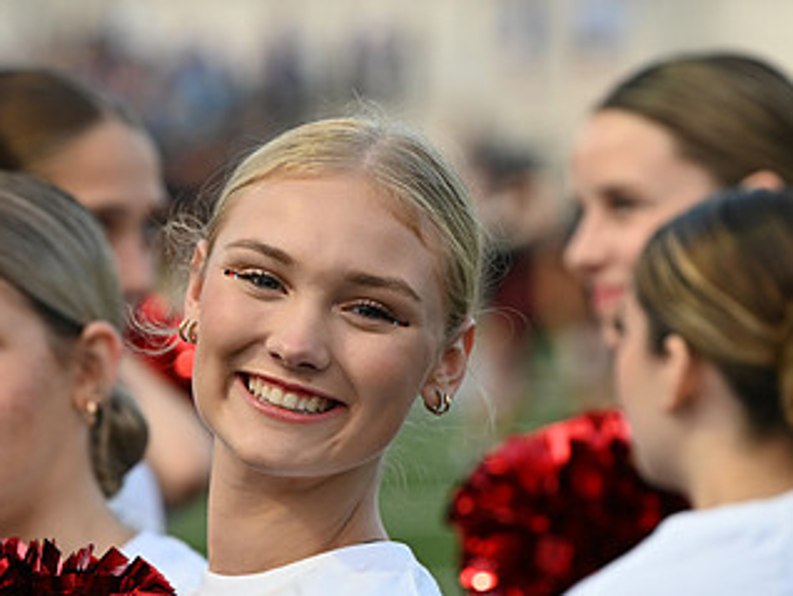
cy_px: 302
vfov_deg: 4.3
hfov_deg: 5.7
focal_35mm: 350
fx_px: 8024
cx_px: 289
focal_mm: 200
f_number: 5
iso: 800
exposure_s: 1/400
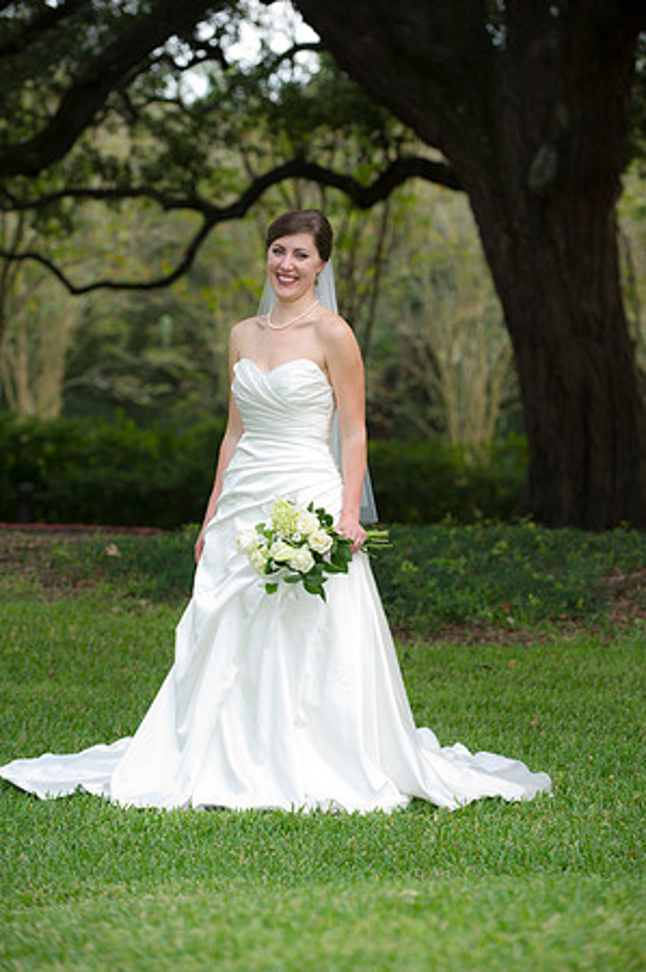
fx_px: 3237
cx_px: 323
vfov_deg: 17.1
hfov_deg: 11.4
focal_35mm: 120
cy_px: 486
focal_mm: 120
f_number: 3.5
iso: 400
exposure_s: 1/125
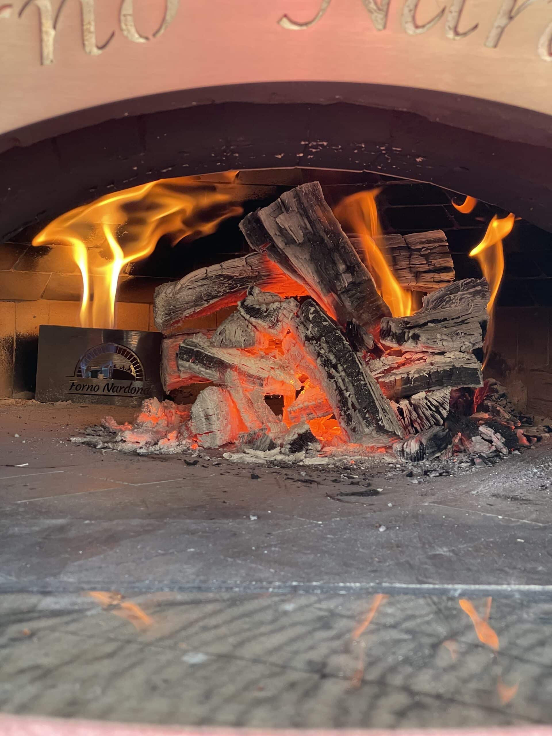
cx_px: 276
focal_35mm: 52
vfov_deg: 36.8
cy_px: 368
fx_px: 1106
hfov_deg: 28.0
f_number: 2
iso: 200
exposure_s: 1/96
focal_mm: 6
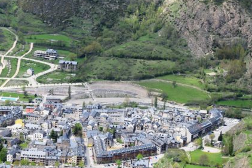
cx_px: 60
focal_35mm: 99
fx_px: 693
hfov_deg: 20.4
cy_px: 103
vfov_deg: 13.8
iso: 200
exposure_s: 1/320
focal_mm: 40
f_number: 9
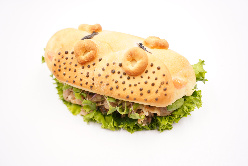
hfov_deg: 65.5
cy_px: 83
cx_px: 124
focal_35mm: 28
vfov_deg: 46.4
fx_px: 193
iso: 1600
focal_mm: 28
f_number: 4.5
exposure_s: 1/320
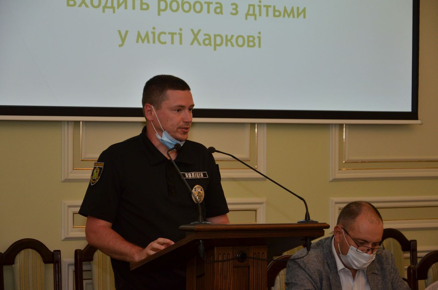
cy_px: 145
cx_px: 219
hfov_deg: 18.2
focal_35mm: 112
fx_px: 1366
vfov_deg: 12.1
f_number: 5.3
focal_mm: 75
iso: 800
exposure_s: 1/200
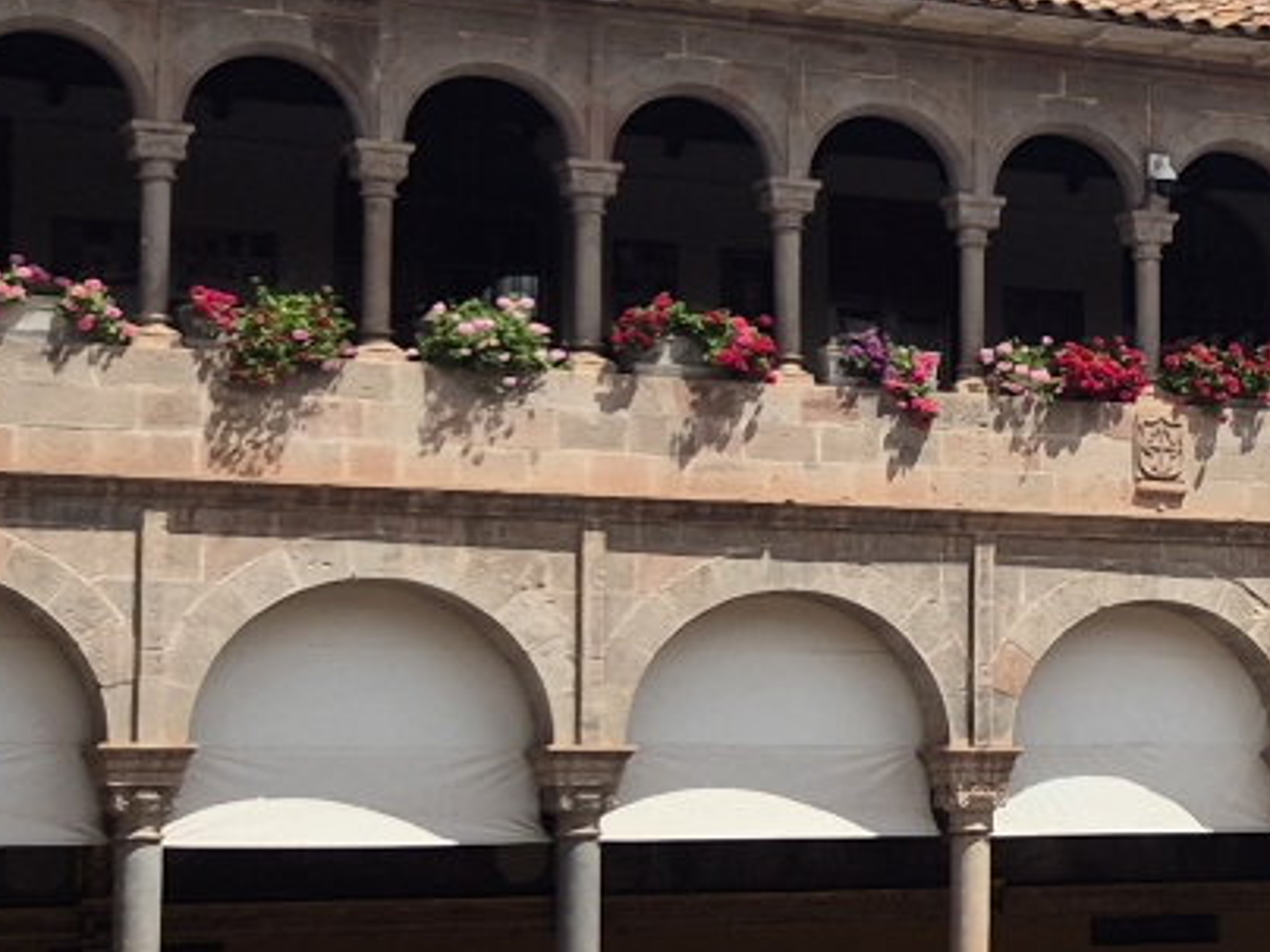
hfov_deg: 15.0
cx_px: 2295
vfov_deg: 13.0
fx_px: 4182
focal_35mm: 114
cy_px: 556
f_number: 1.8
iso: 25
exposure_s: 1/2440
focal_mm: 5.4
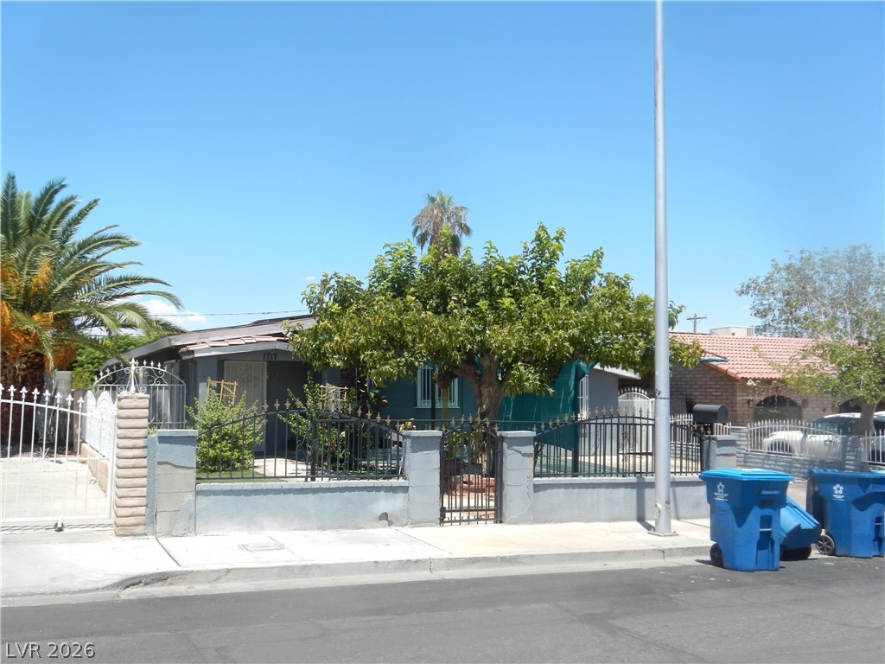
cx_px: 442
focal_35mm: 33
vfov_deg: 42.9
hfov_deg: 55.4
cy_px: 332
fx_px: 844
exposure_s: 1/800
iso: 125
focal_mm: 6
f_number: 3.5
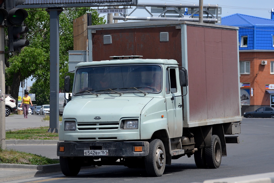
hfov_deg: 15.2
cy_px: 92
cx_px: 137
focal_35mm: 135
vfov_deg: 10.2
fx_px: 1028
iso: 400
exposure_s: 1/1600
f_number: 6.3
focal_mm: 90
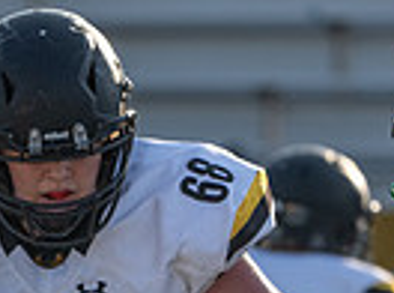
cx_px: -87
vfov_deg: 1.1
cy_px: 688
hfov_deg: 1.4
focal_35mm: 1378
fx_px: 15628
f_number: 5.6
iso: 500
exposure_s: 1/1600
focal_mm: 265
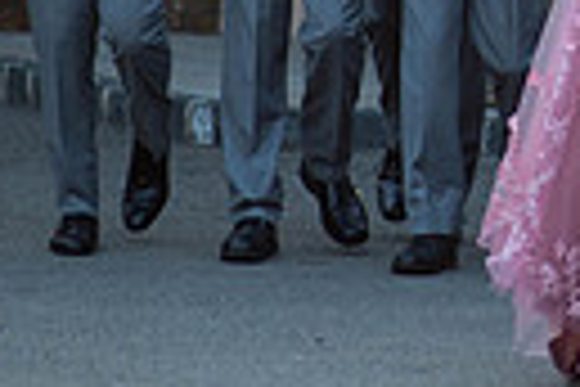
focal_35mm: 381
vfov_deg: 3.6
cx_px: 881
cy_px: -346
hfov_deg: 5.4
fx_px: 6138
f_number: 2
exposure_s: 1/1000
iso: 250
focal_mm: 85
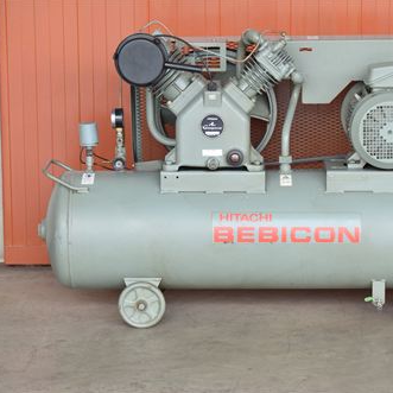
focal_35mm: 131
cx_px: 272
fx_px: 1683
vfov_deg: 13.3
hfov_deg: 13.3
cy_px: 196
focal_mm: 68
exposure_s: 1/250
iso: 1250
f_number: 6.3
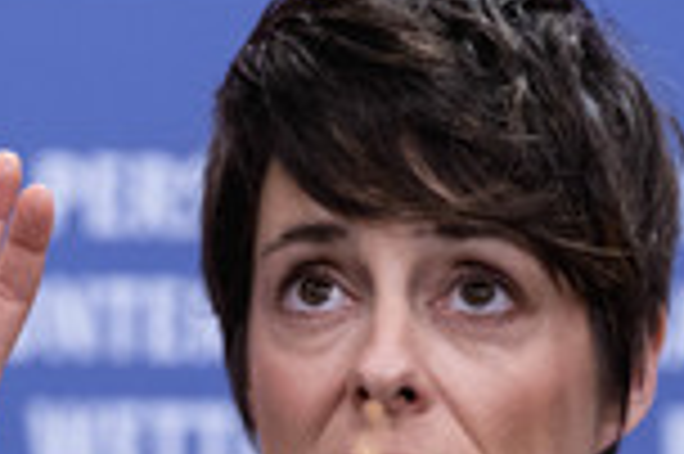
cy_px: 575
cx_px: 268
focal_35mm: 472
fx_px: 8958
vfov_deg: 2.9
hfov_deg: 4.4
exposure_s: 1/350
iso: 1250
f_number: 2.8
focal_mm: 106
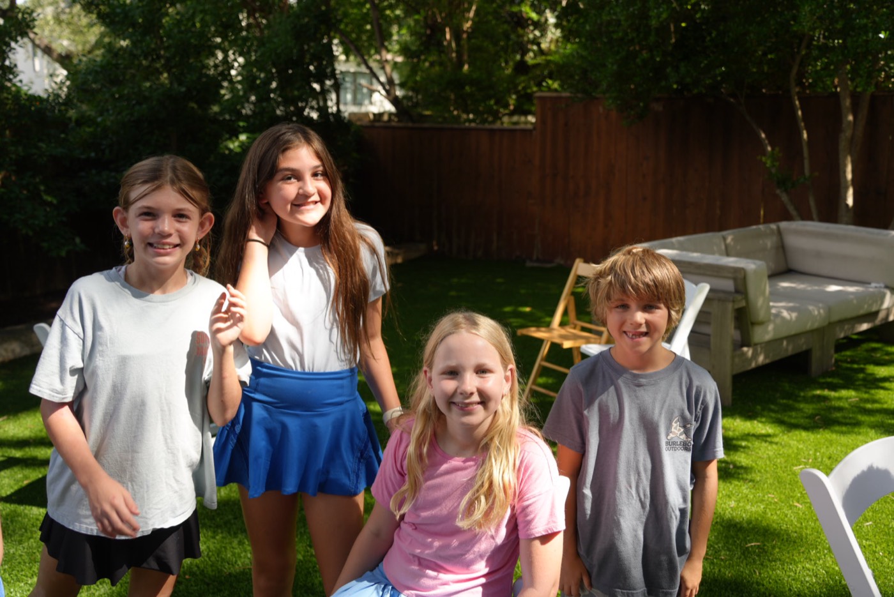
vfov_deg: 37.9
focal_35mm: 35
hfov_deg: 54.4
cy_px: 298
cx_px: 447
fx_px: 870
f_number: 4
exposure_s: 1/200
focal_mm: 35
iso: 100
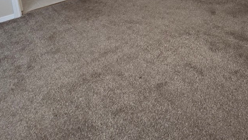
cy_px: -47
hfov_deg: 52.2
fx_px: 237
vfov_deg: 27.1
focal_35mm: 36
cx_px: 194
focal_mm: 2.2
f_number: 2.2
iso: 200
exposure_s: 1/60
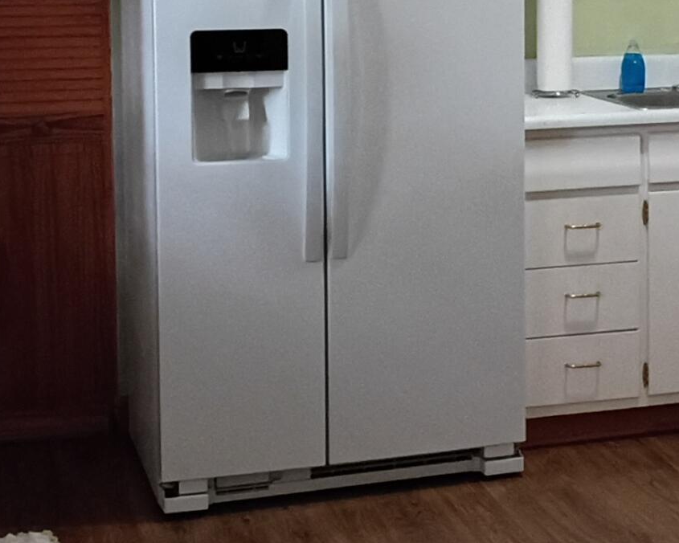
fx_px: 1949
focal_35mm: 97
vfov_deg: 15.7
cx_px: 722
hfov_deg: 19.1
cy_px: 54
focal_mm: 3.42
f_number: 2.2
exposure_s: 1/30
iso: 2112
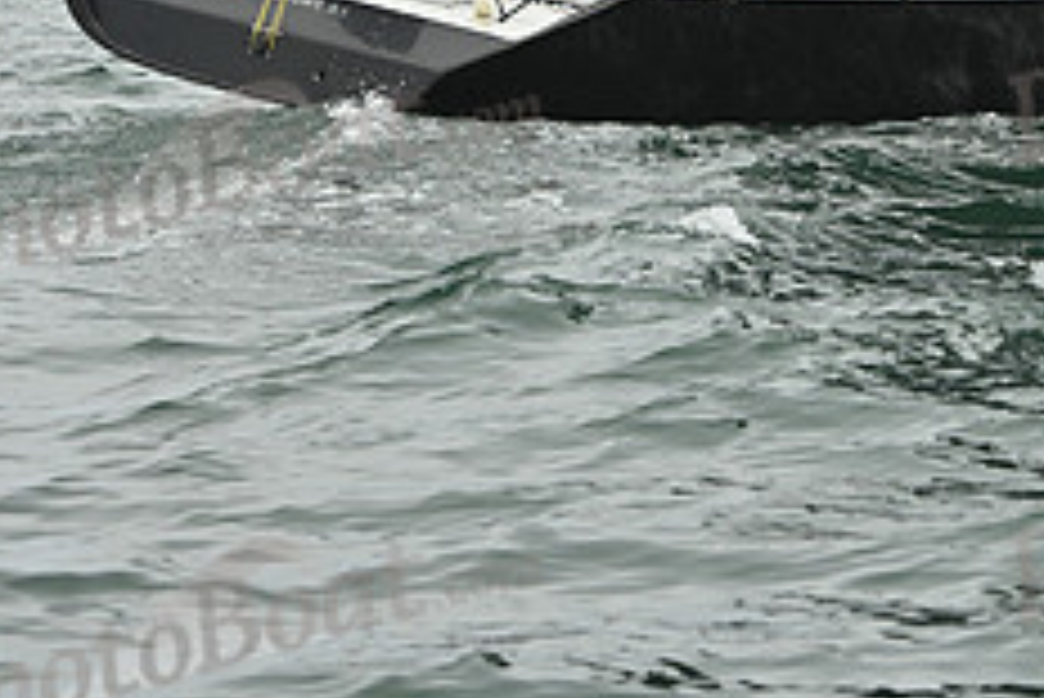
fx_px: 7109
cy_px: -124
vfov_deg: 5.6
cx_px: 778
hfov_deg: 8.4
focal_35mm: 245
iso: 320
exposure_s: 1/1250
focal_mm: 98
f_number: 7.1
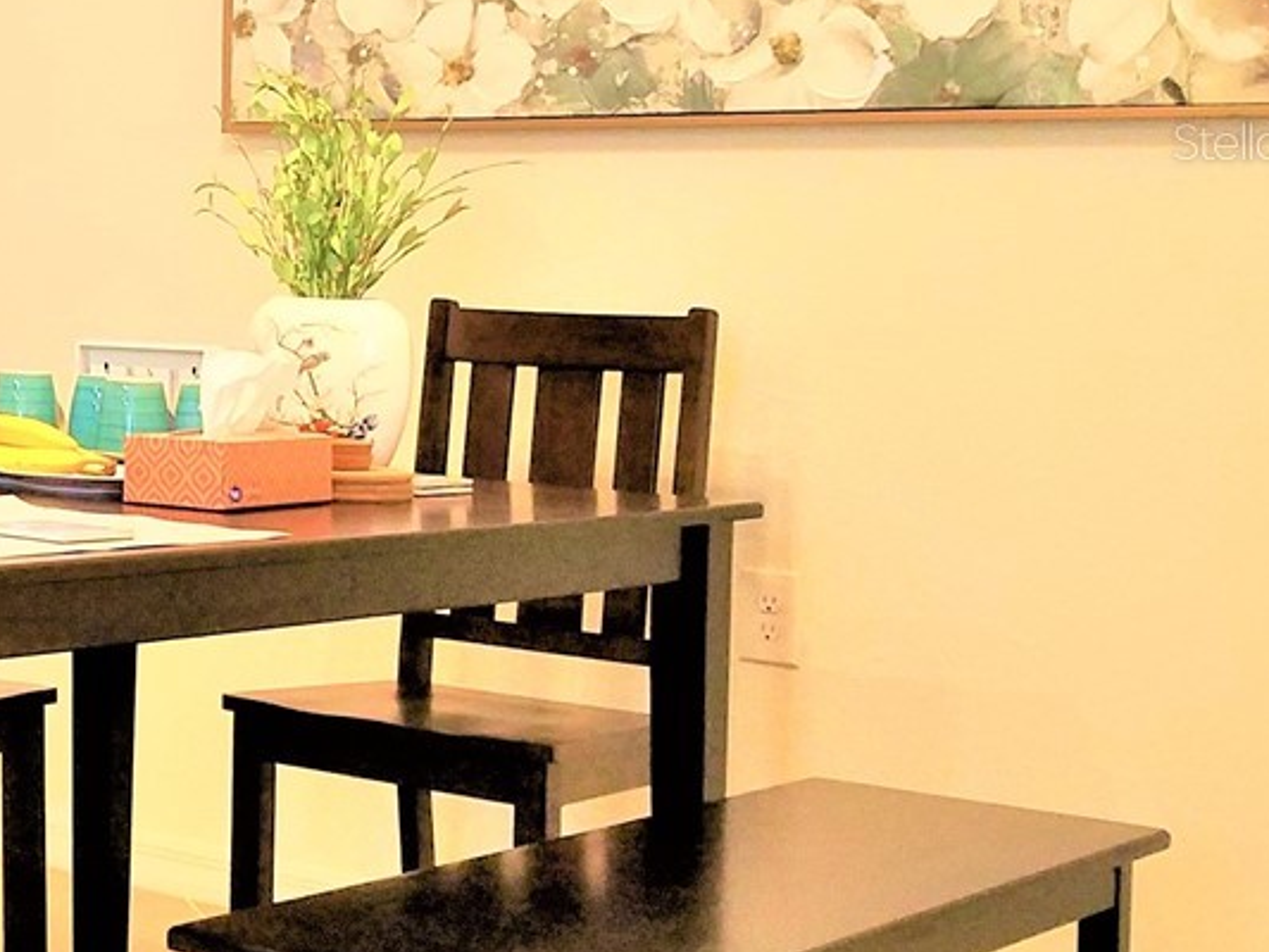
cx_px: -507
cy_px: 140
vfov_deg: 18.7
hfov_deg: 21.8
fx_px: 2860
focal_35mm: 78
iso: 160
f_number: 1.7
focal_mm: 4.2
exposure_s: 1/60
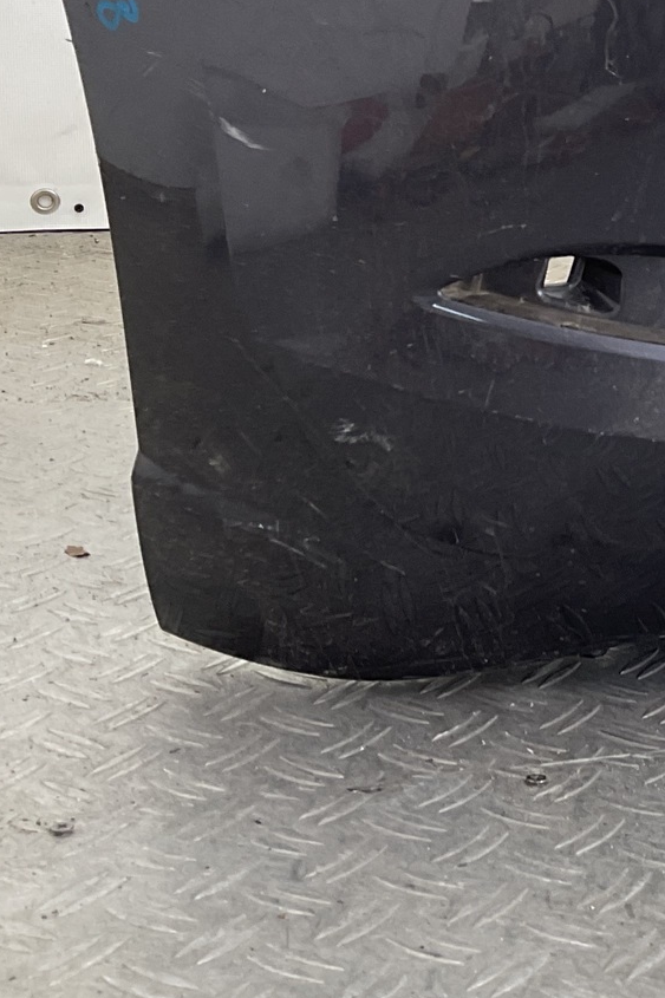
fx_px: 1996
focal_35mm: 72
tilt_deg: -10.8
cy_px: 206
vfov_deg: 27.5
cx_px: 950
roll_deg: -4.6
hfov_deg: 17.3
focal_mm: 3
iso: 32
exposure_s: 1/120
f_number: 1.8
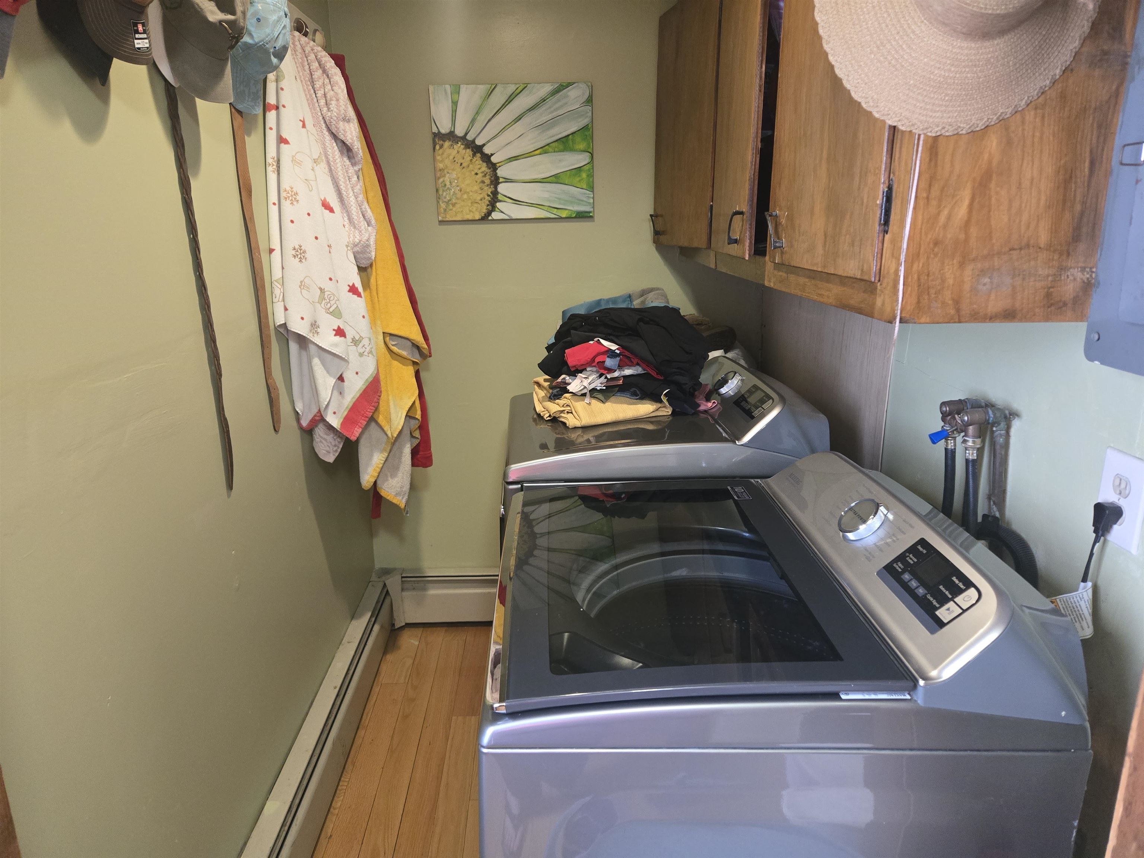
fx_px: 760
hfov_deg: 73.9
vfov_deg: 58.9
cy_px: 429
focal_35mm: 23
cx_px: 572
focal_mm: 5.4
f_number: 1.8
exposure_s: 1/60
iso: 800
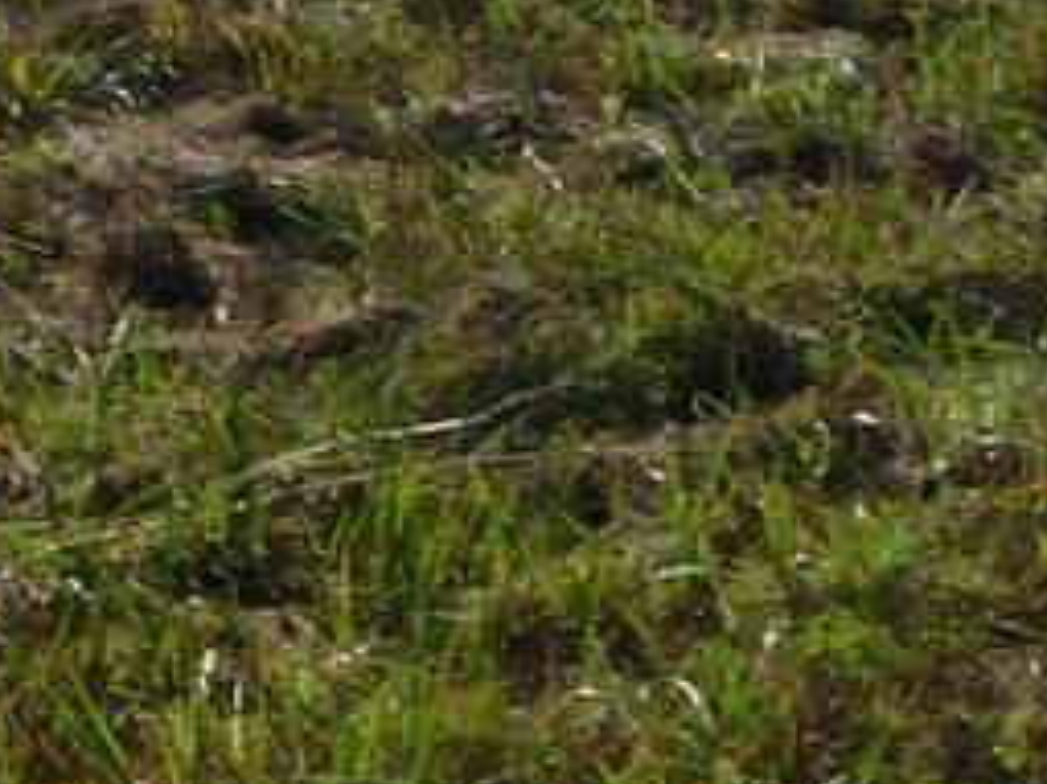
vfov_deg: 8.1
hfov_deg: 10.9
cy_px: -337
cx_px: 731
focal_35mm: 181
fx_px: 5472
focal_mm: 6.3
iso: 125
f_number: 7
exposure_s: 1/400
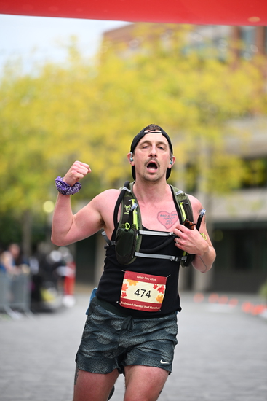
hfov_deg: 8.9
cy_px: 200
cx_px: 134
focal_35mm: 155
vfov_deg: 13.2
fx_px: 1723
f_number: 2.8
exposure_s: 1/2000
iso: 640
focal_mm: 155
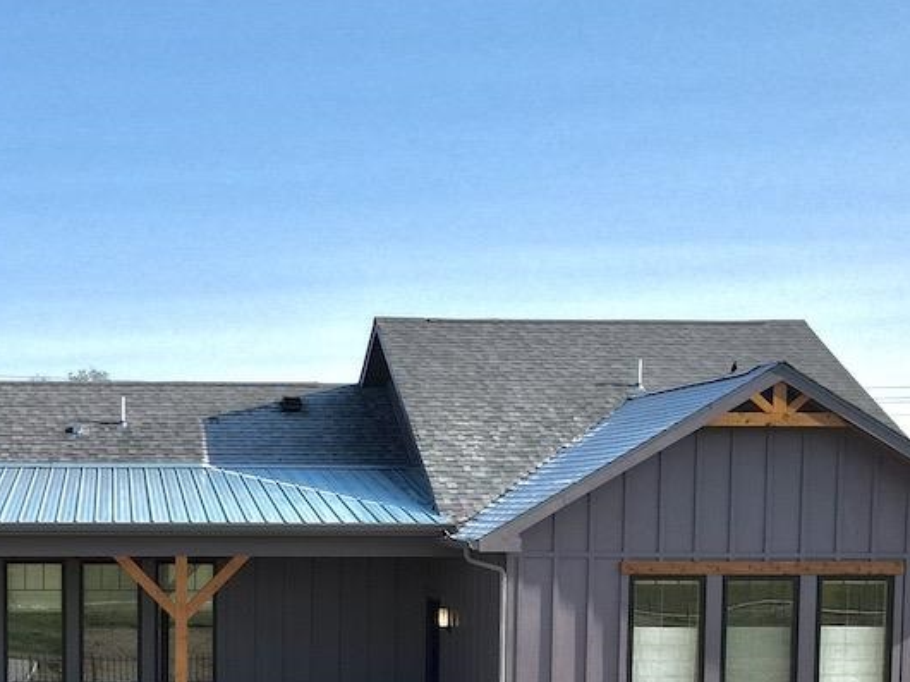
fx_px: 1524
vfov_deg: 24.4
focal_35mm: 58
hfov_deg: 32.3
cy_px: 630
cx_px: 172
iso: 100
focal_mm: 4.5
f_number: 2.8
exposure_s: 1/640
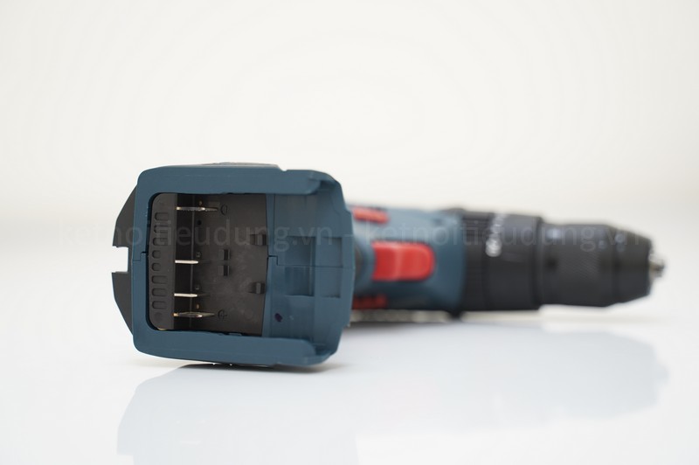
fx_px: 1048
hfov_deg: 36.9
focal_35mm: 54
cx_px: 350
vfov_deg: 25.0
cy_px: 232
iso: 800
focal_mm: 54
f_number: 2.8
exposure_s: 1/50
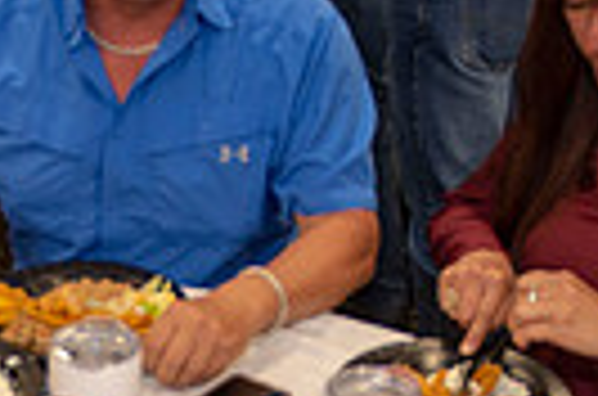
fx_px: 1740
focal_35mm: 105
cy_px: 576
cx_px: 103
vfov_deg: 12.4
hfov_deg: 19.3
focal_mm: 24
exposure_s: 1/100
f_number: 2.8
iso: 800
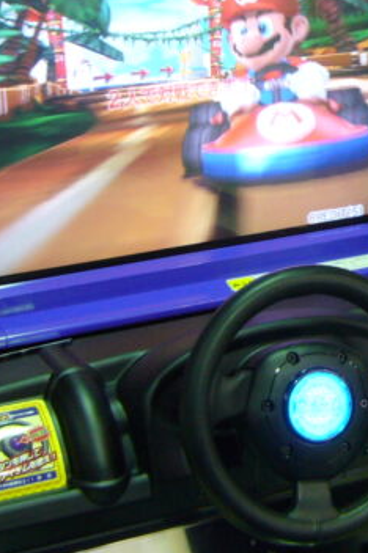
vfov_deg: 19.2
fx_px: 1628
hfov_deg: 12.5
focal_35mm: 106
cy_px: 192
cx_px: 462
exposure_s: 1/15
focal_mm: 5.8
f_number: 2.8
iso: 160
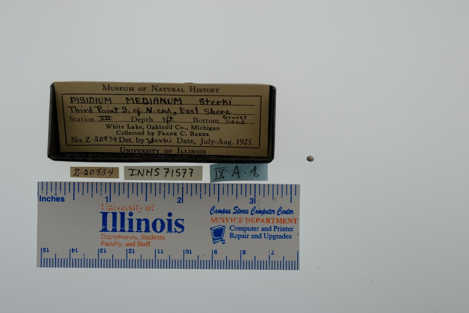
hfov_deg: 33.4
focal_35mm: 60
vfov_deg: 22.6
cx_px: 234
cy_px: 156
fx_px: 782
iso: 100
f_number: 10
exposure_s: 1/160
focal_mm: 60
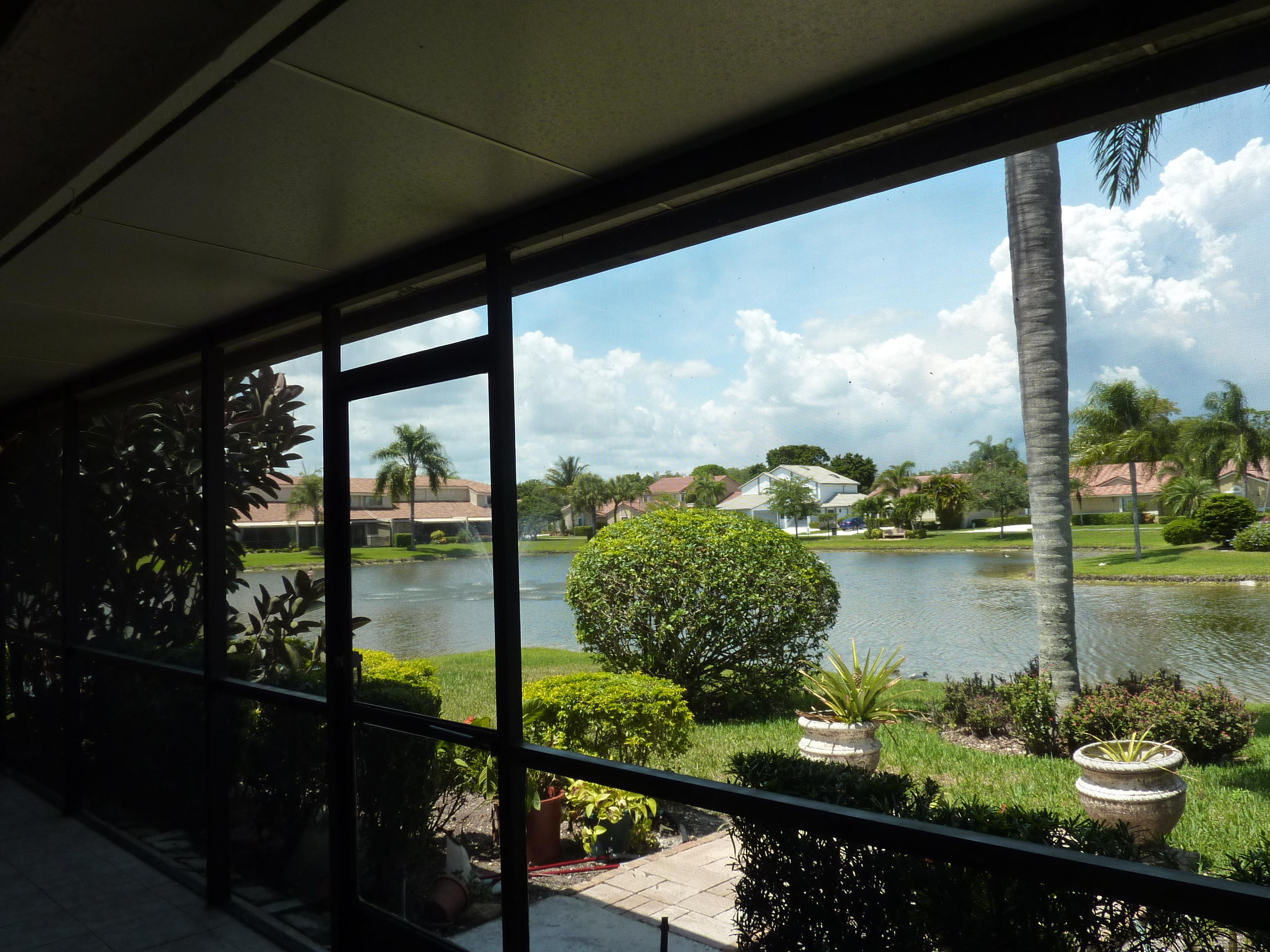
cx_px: 635
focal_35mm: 25
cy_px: 476
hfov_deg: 69.4
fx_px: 917
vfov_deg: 54.9
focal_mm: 4.1
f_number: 4
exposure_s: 1/400
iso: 125
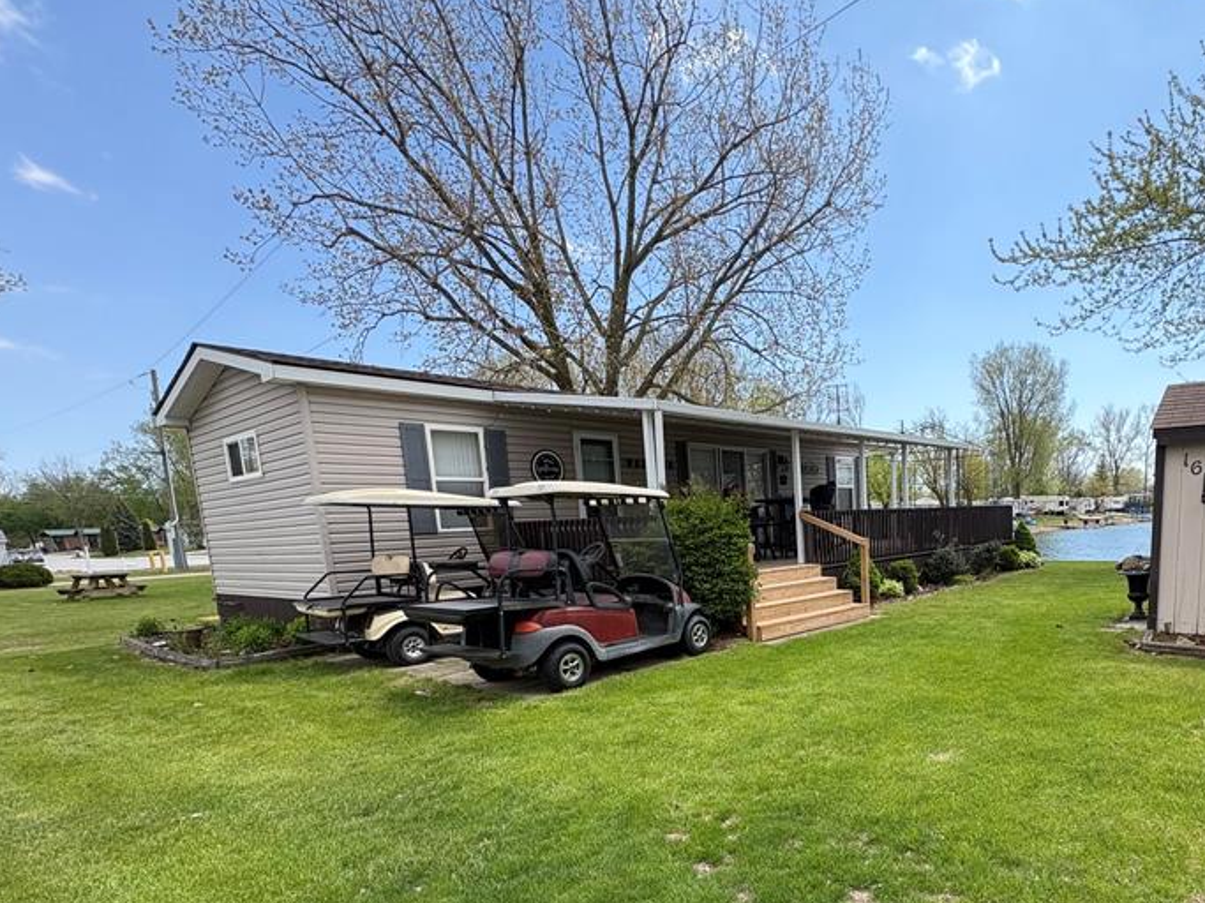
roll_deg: +2.9
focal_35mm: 21
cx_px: 805
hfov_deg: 76.5
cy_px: 631
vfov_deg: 61.2
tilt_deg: -7.6
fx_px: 731
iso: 50
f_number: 2.2
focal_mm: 2.22
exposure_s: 1/889
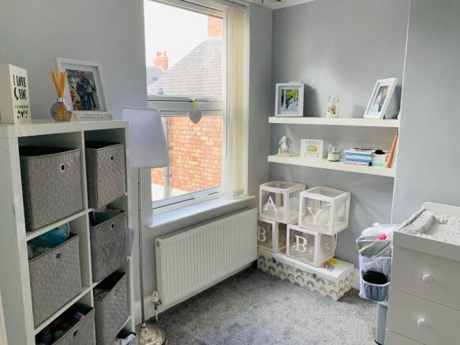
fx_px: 345
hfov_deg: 67.3
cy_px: 172
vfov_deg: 53.0
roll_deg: +0.6
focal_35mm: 26
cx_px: 230
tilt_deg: -12.1
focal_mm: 4.25
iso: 64
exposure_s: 1/121
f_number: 1.8
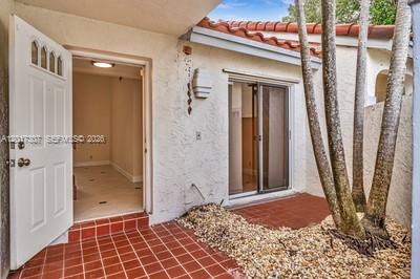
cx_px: 210
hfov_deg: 84.0
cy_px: 140
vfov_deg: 61.8
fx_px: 233
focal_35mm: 20
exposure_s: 1/50
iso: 200
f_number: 8
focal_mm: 20
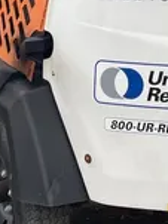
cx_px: 190
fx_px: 817
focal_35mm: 126
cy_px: -108
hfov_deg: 11.6
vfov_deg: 14.6
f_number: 1.6
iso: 32
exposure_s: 1/636
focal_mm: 4.2
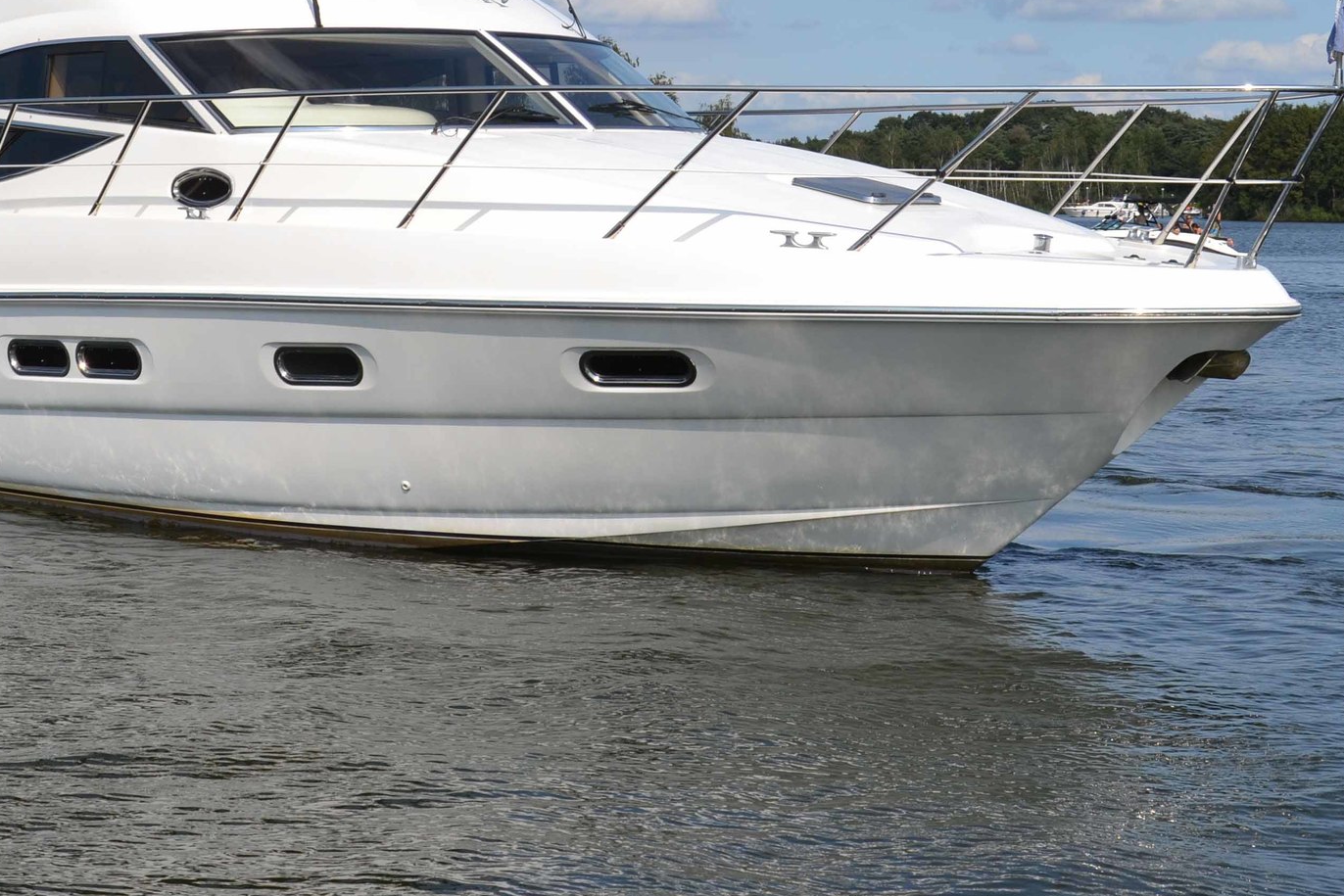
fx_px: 3061
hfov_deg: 24.7
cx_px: 483
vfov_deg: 16.5
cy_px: 168
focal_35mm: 82
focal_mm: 30
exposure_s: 1/400
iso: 100
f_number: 10
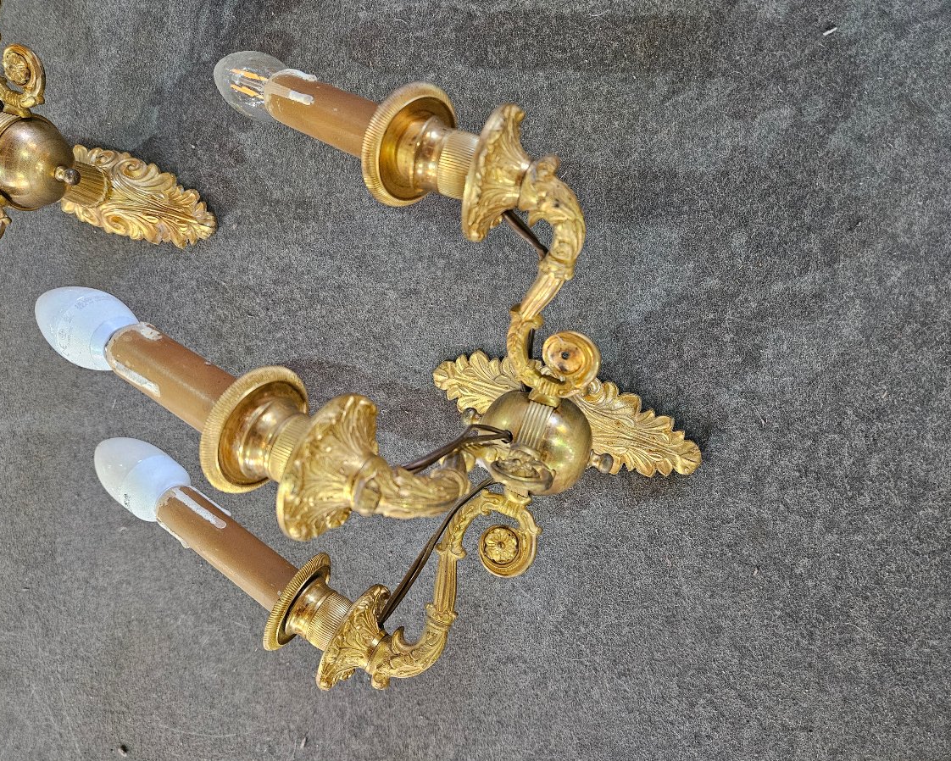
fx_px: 676
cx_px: 448
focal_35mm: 24
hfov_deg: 70.2
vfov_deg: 58.8
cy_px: 380
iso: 800
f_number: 1.8
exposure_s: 1/50
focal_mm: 5.4
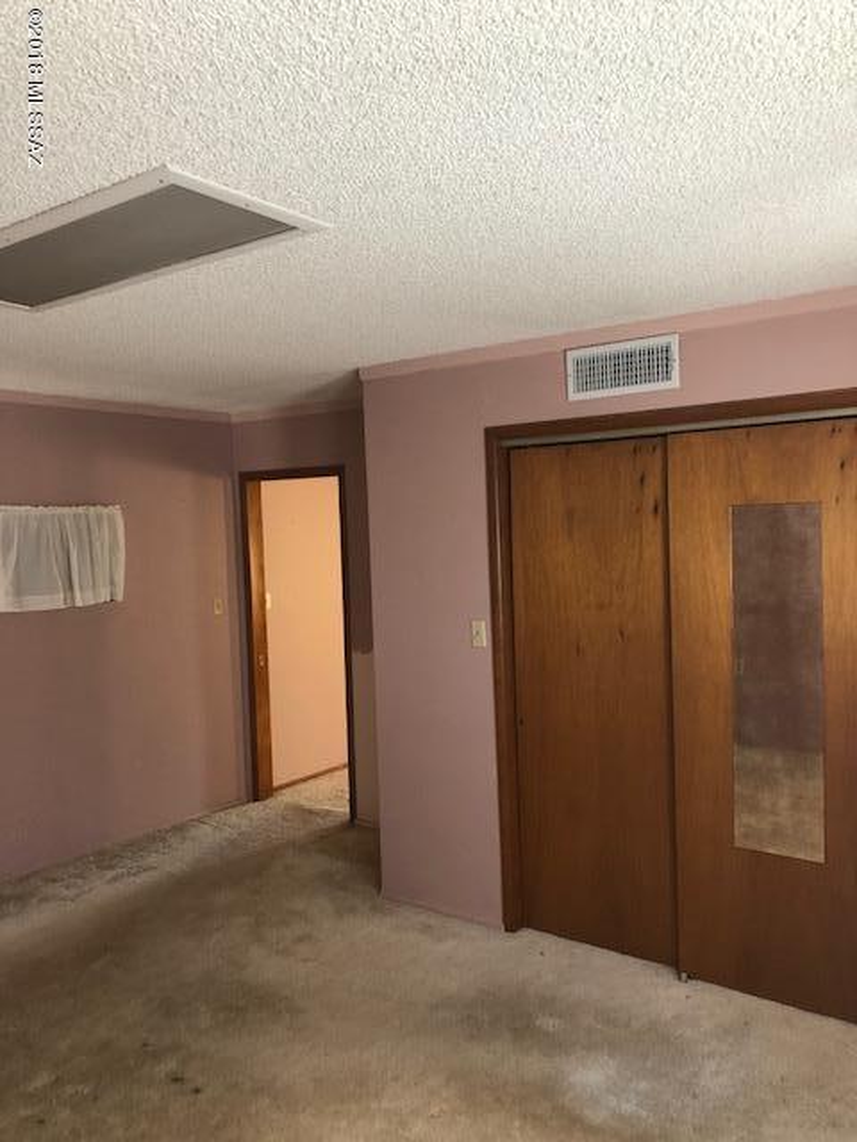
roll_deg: +1.3
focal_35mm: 28
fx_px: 924
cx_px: 428
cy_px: 571
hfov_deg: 49.7
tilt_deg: -3.3
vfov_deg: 63.4
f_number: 1.8
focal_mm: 4
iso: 40
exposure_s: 1/15
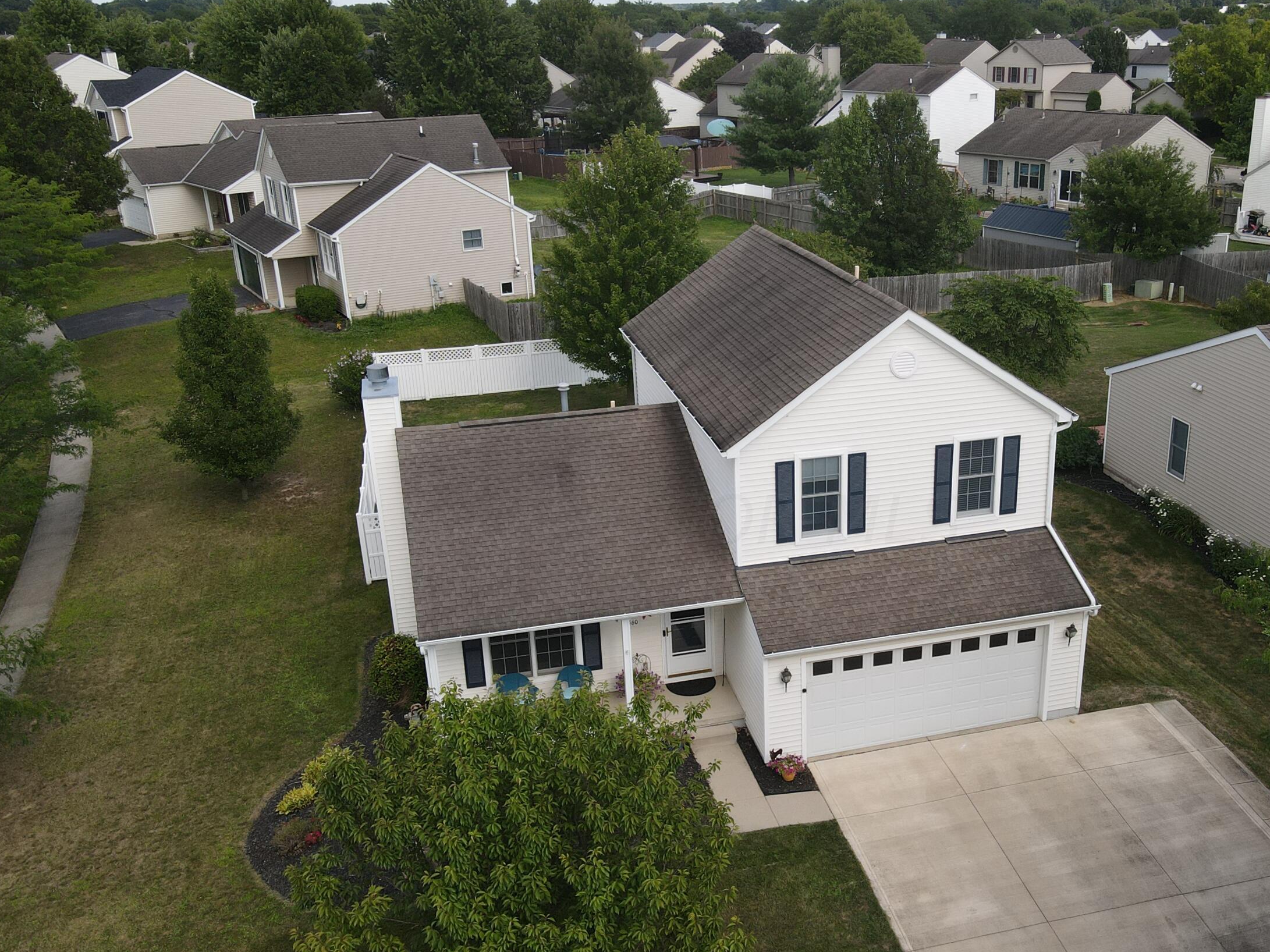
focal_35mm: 33
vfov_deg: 42.9
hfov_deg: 54.8
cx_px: 785
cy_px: 518
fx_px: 1211
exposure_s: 1/400
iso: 100
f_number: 2.8
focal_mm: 4.5
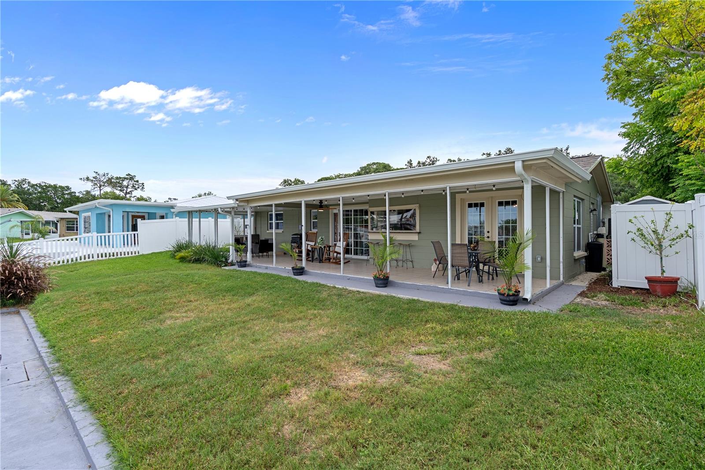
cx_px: 352
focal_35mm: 16
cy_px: 235
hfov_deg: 96.7
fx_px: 313
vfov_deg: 73.7
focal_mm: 16
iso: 320
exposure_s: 1/400
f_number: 9
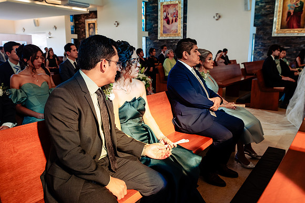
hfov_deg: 59.2
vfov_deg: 41.5
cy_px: 102
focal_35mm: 32
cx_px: 152
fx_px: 269
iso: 800
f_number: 4.5
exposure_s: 1/125
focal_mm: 31
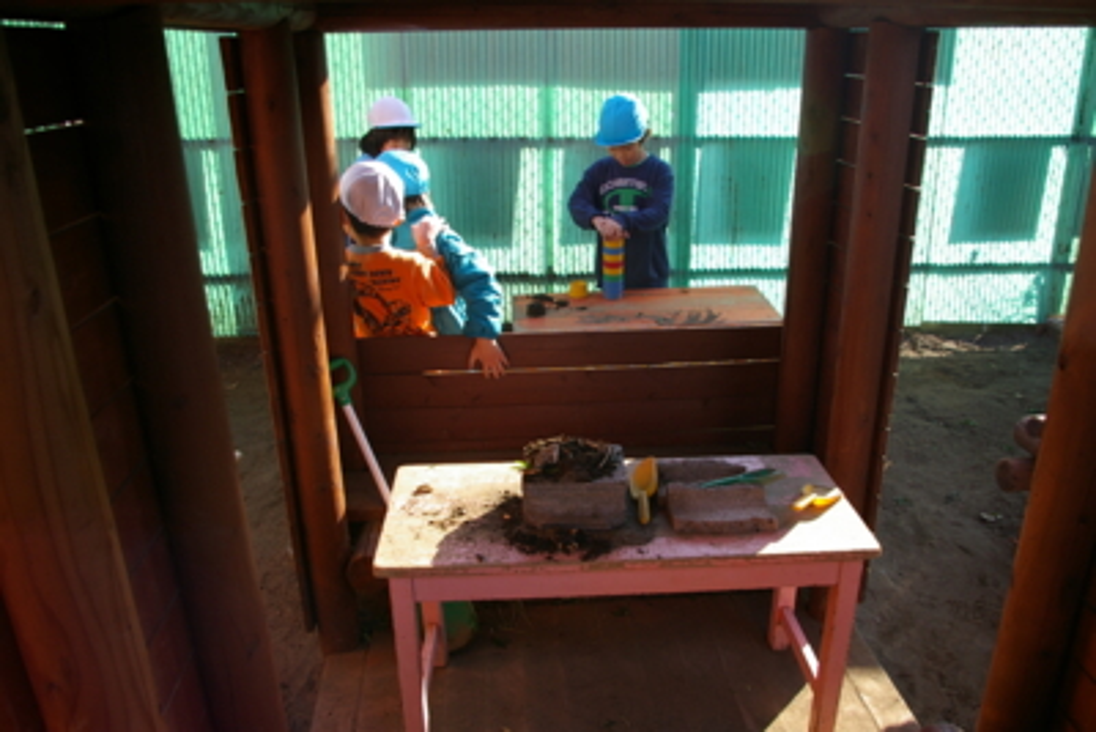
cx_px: 548
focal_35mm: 27
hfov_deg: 67.4
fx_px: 822
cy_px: 366
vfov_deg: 48.0
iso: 200
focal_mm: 18
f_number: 4.5
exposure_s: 1/180
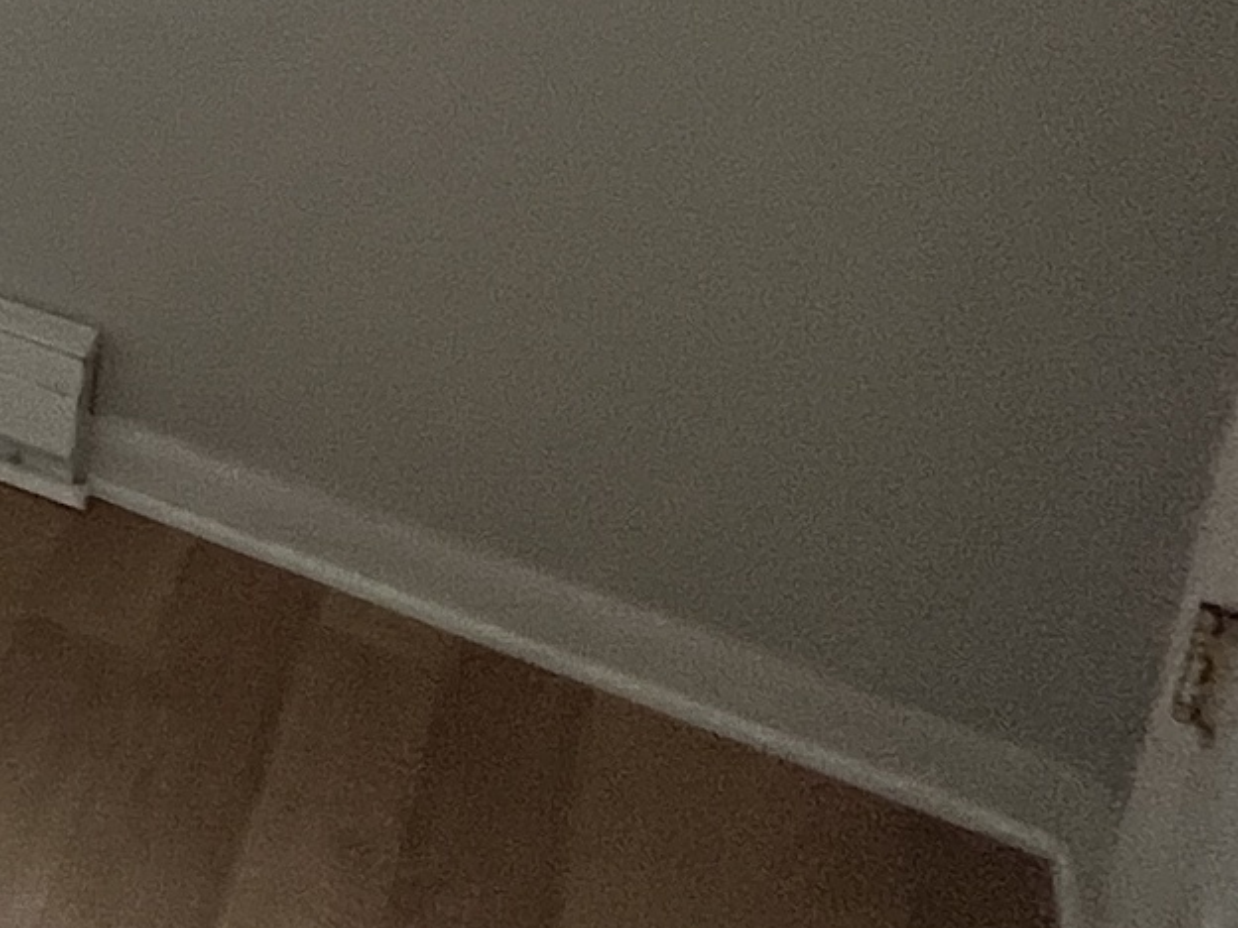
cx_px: -1587
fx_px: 2289
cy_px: -565
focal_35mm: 64
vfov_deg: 19.3
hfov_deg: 16.2
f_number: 1.8
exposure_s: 1/99
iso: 200
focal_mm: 1.57
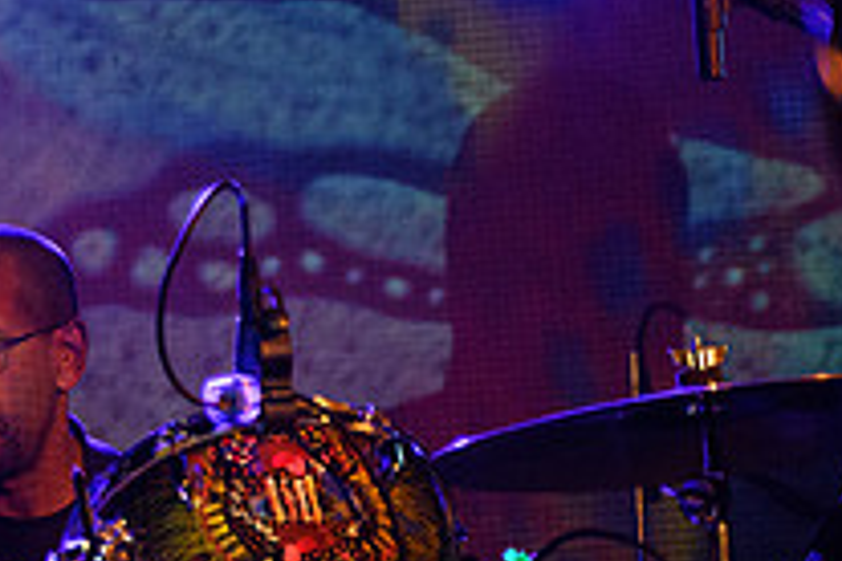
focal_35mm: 238
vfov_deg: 5.8
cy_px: 550
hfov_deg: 8.5
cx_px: -264
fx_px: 5566
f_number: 2.8
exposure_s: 1/125
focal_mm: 75
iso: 6400
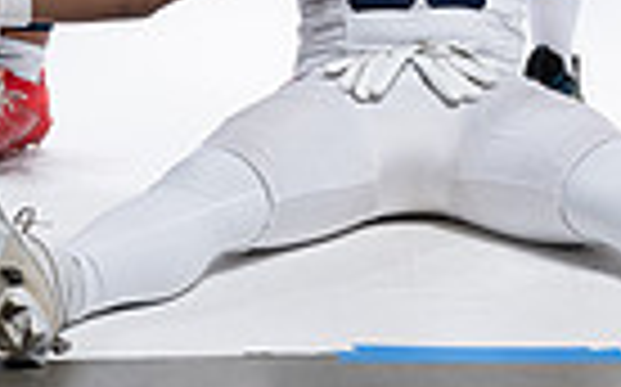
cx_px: 410
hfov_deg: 12.8
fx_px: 2756
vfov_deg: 7.6
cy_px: -495
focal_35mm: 163
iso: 200
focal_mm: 49
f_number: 5.6
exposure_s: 1/250
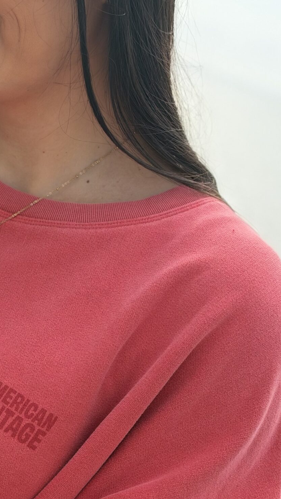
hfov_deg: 13.2
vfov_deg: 23.2
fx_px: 1205
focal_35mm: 91
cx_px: 48
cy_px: 378
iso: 100
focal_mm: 6.93
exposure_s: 1/1730
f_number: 1.8
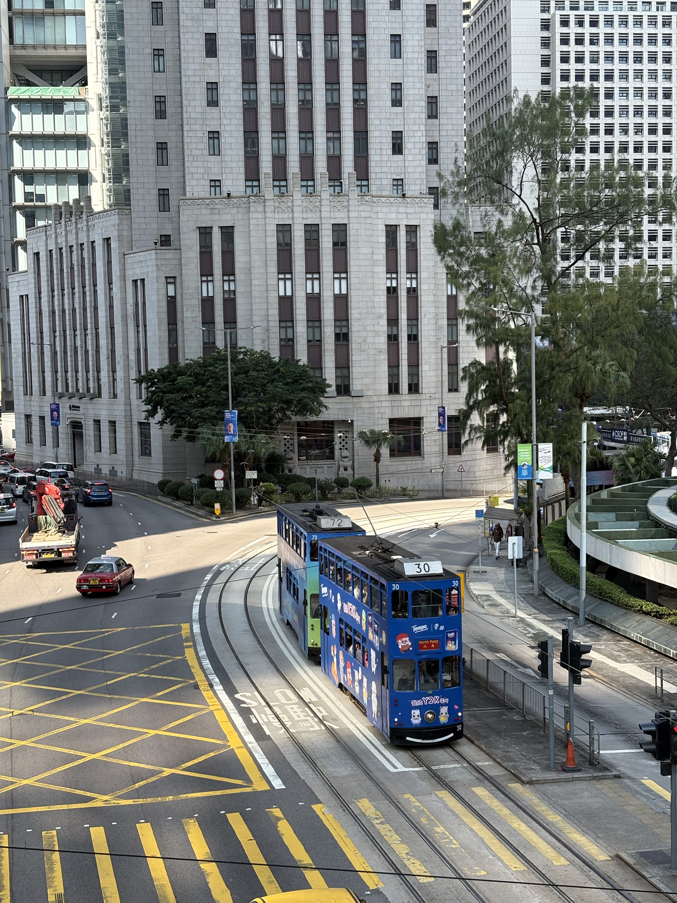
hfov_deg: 28.0
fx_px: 1356
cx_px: 338
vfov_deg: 36.8
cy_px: 452
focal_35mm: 52
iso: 40
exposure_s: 1/884
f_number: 1.6
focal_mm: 5.96
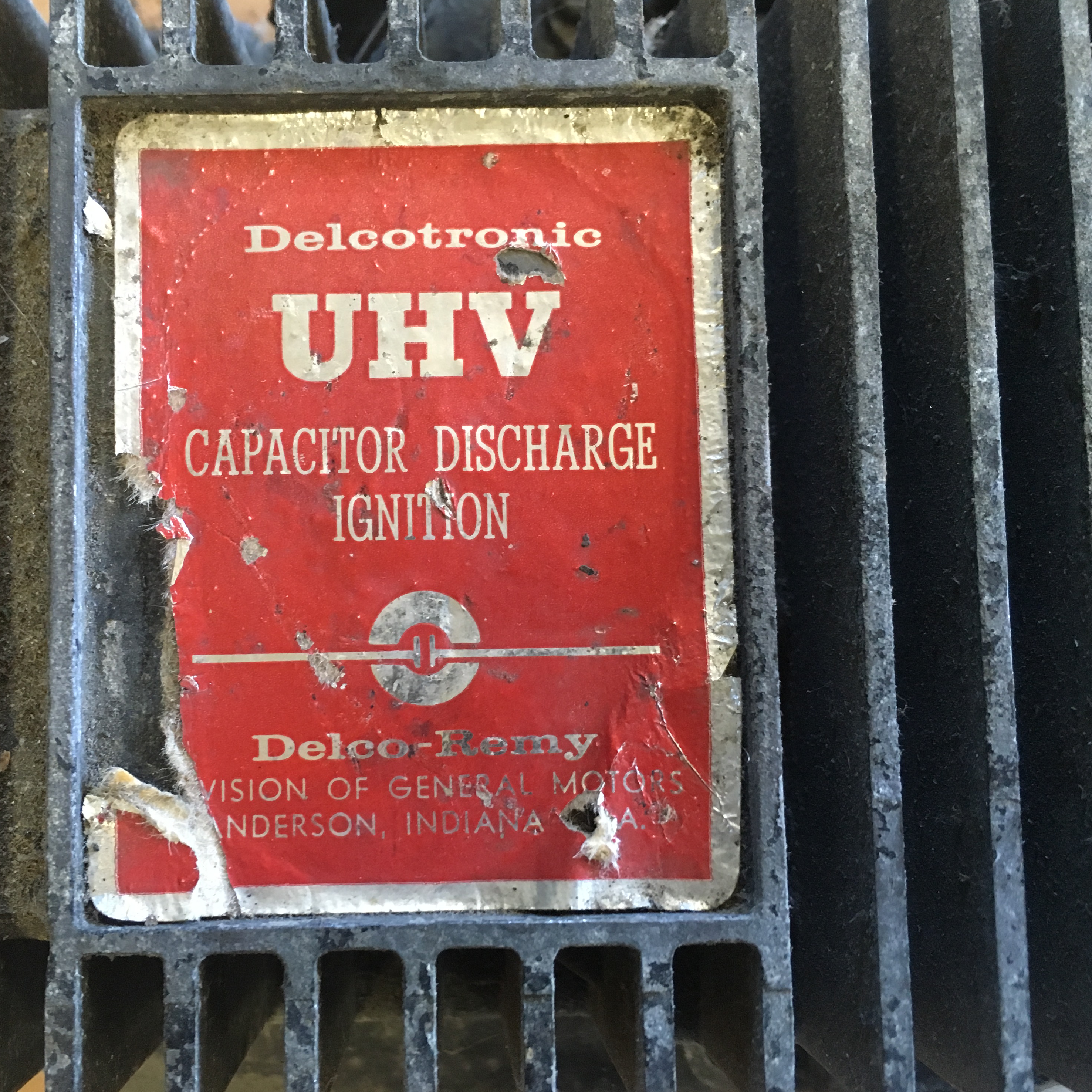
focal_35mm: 35
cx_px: 450
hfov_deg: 47.0
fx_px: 1249
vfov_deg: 47.2
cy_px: 554
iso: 200
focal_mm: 4.15
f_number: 2.2
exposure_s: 1/24
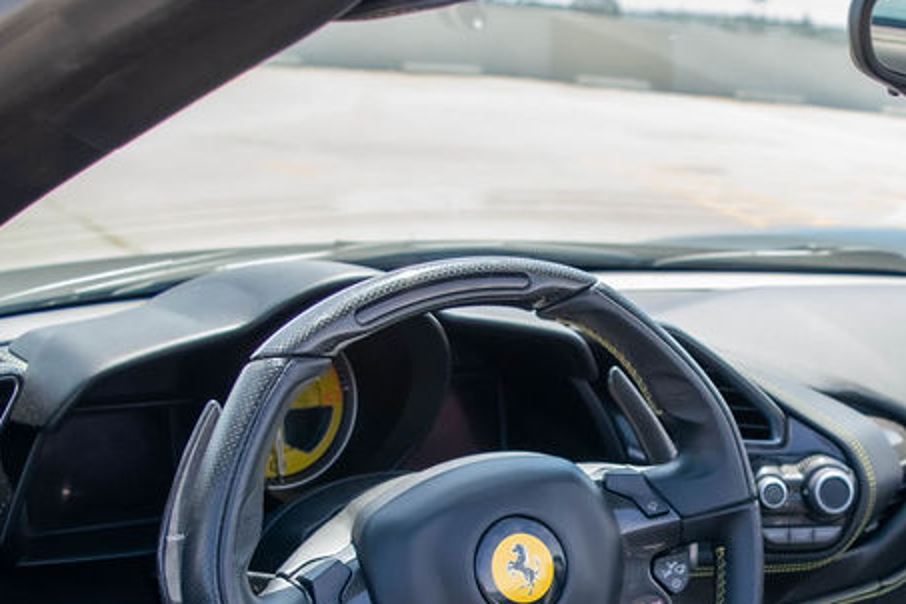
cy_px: 563
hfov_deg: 31.7
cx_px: 764
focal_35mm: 61
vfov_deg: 21.7
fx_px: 1535
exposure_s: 1/1000
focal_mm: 18
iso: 500
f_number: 4
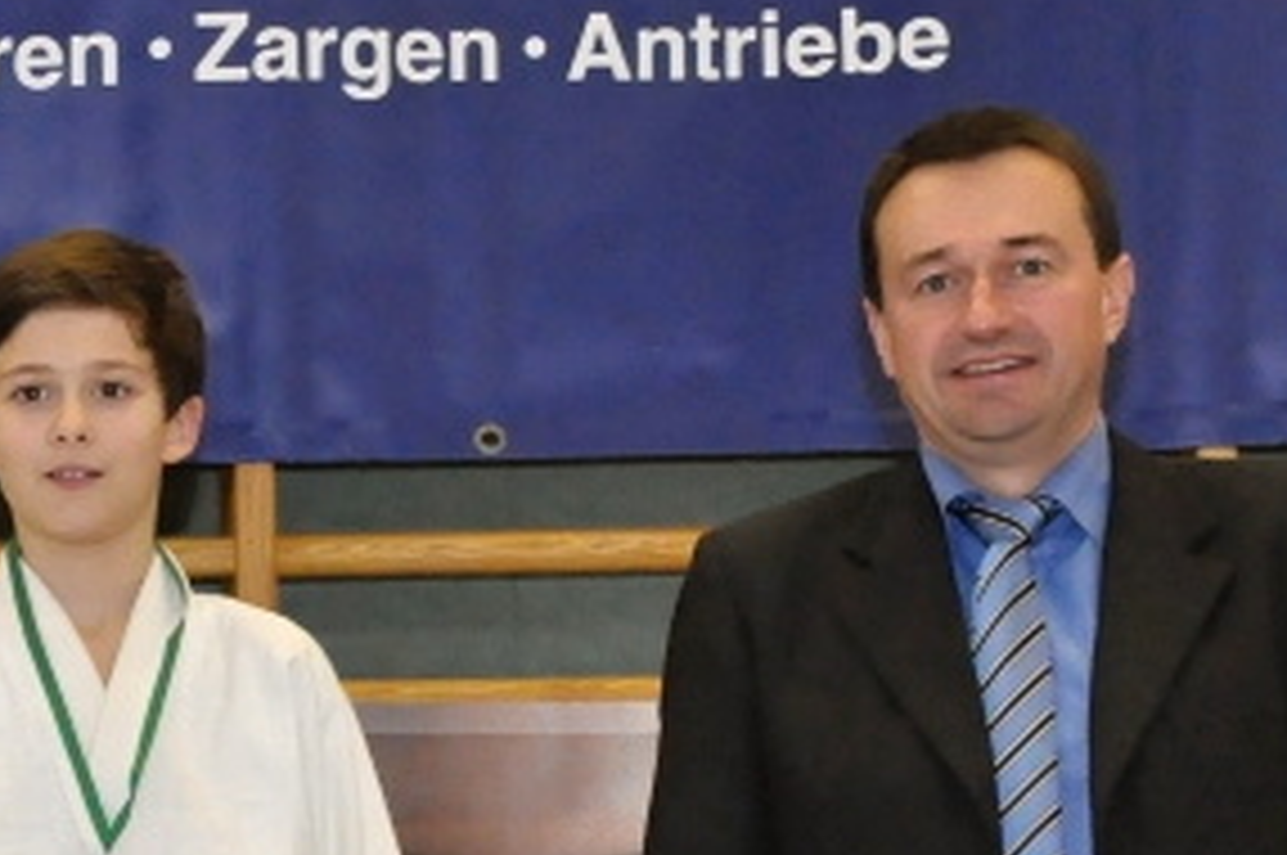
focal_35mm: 176
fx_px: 6285
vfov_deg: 7.7
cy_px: 1258
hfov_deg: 11.3
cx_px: -612
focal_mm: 32
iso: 2000
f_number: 7.1
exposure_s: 1/100
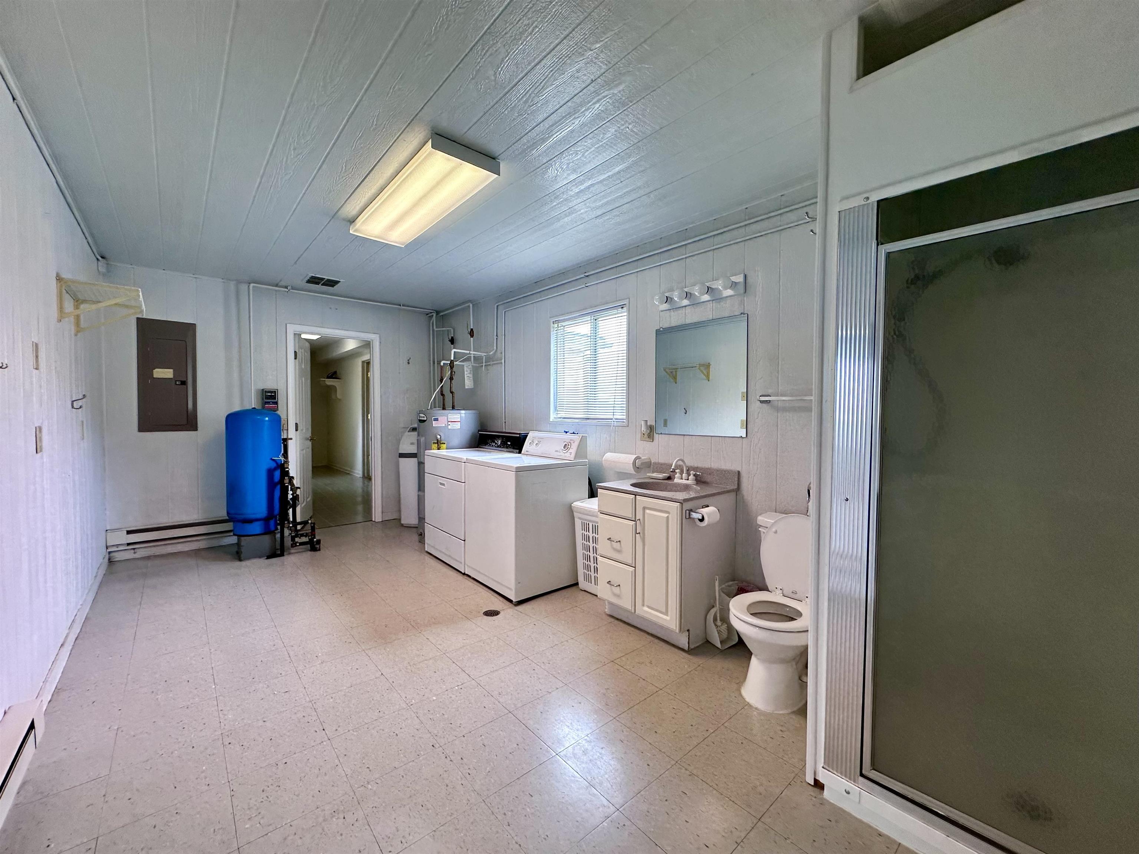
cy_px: 427
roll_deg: -0.5
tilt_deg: -1.5
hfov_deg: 102.1
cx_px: 570
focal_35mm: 14
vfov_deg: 85.7
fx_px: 461
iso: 100
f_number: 2.2
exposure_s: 1/120
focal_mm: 2.22
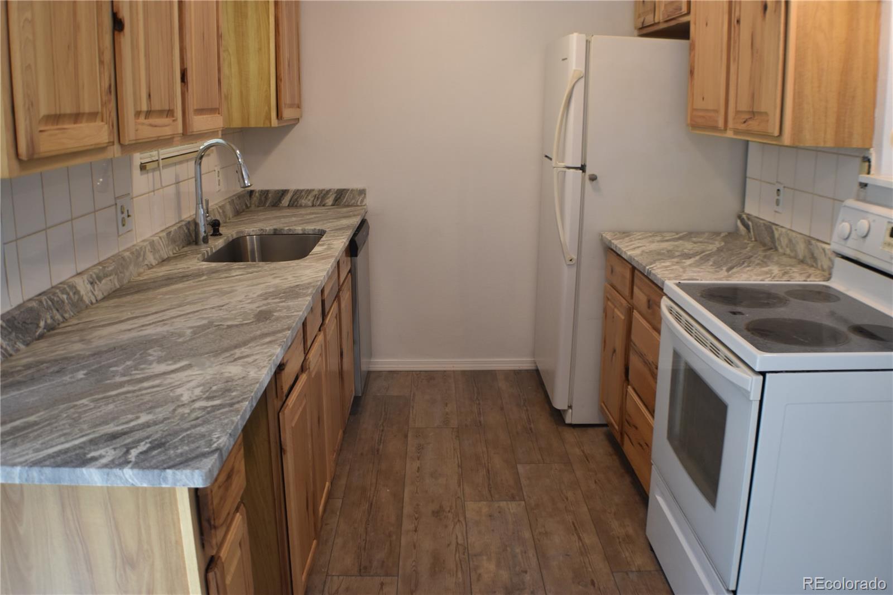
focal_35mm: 42
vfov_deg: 31.9
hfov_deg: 46.4
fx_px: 1042
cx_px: 446
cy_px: 298
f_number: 4.2
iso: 450
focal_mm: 28
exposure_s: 1/60
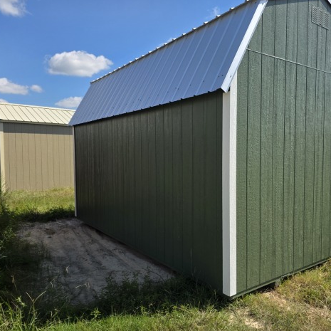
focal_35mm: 28
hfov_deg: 57.0
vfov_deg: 57.3
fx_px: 303
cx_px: 194
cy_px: 164
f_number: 1.7
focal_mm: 6.3
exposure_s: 1/5296
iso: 80
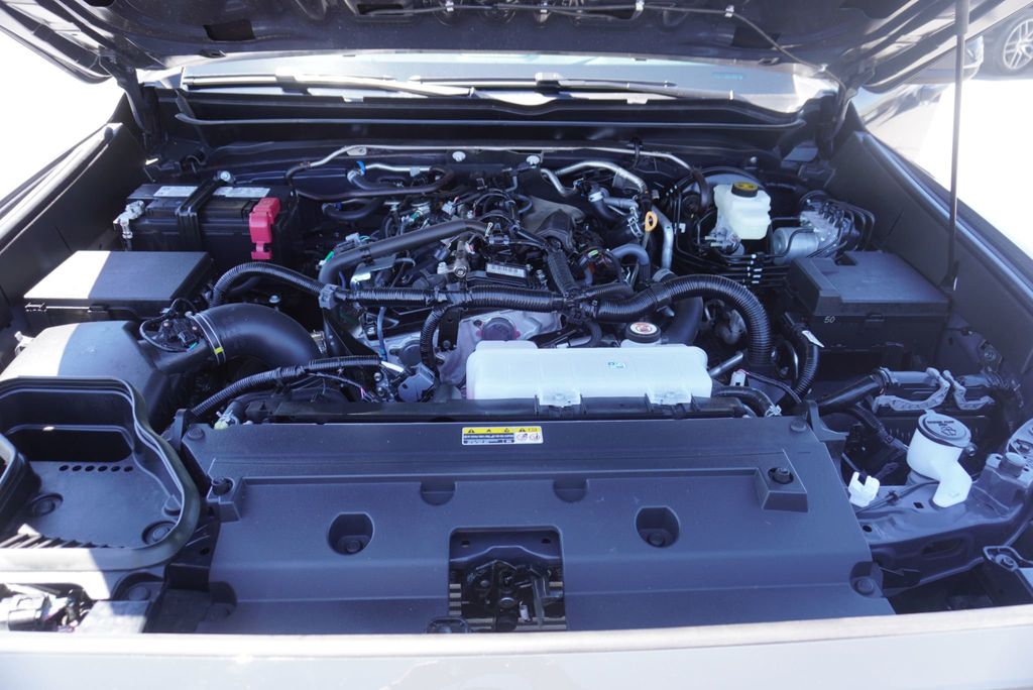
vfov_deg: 53.2
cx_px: 516
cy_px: 345
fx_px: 689
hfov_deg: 73.7
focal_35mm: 24
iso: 100
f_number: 4
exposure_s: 1/60
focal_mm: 16
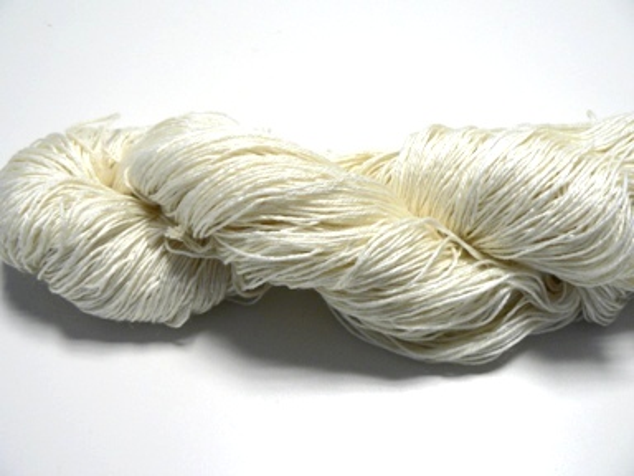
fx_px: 659
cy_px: 238
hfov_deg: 51.4
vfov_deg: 39.7
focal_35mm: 36
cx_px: 317
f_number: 2.8
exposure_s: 1/30
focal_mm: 6
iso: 150
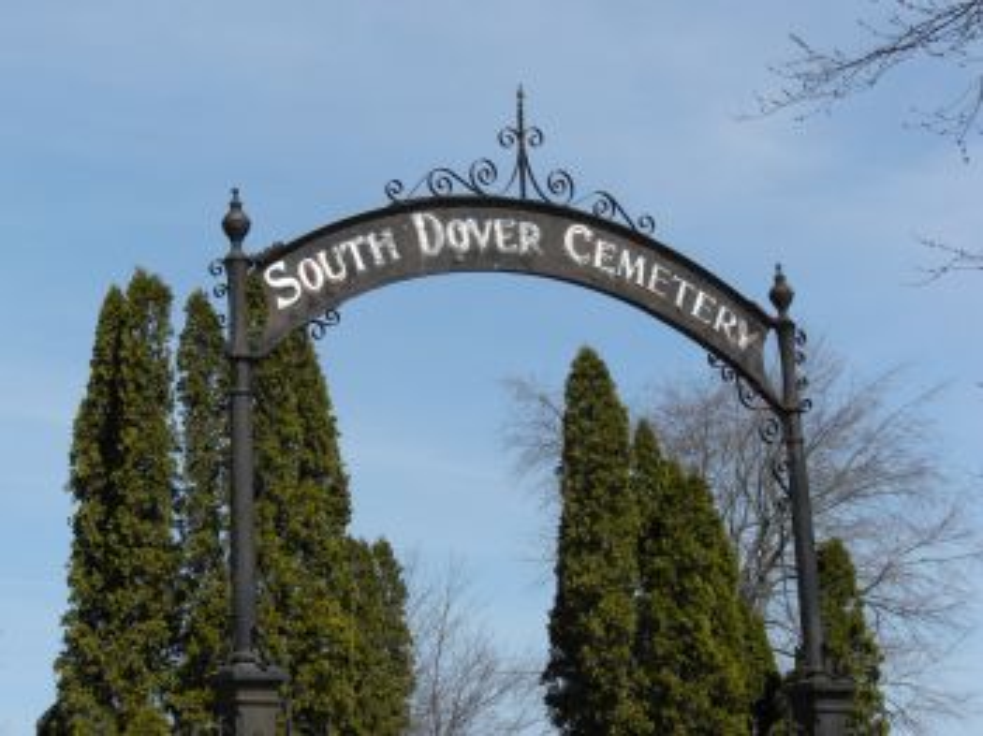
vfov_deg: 14.8
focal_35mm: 100
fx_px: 2838
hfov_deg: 19.7
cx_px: 492
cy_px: 368
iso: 64
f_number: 5.1
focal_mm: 17.7
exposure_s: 1/522
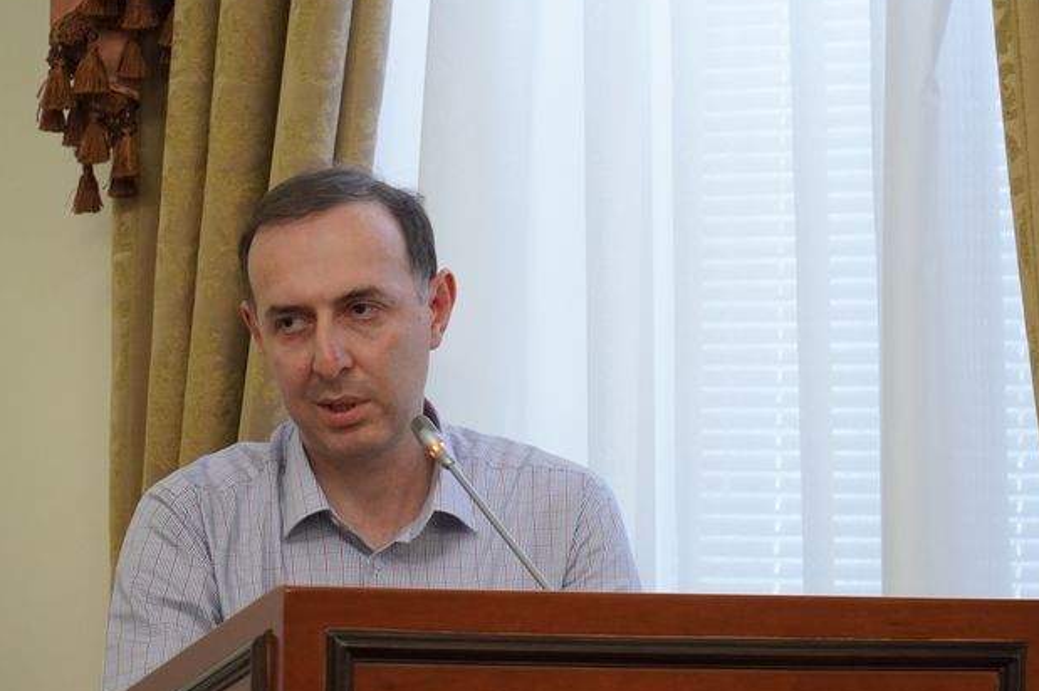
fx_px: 5874
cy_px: 370
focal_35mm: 204
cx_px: 613
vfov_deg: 6.7
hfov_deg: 10.1
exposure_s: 1/200
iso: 2500
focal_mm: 105
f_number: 4
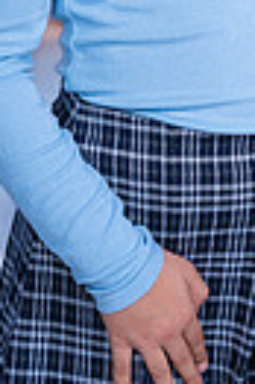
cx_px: 214
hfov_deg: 5.7
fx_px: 2567
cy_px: -12
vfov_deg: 8.5
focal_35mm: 241
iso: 320
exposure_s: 1/160
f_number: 3.5
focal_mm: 70
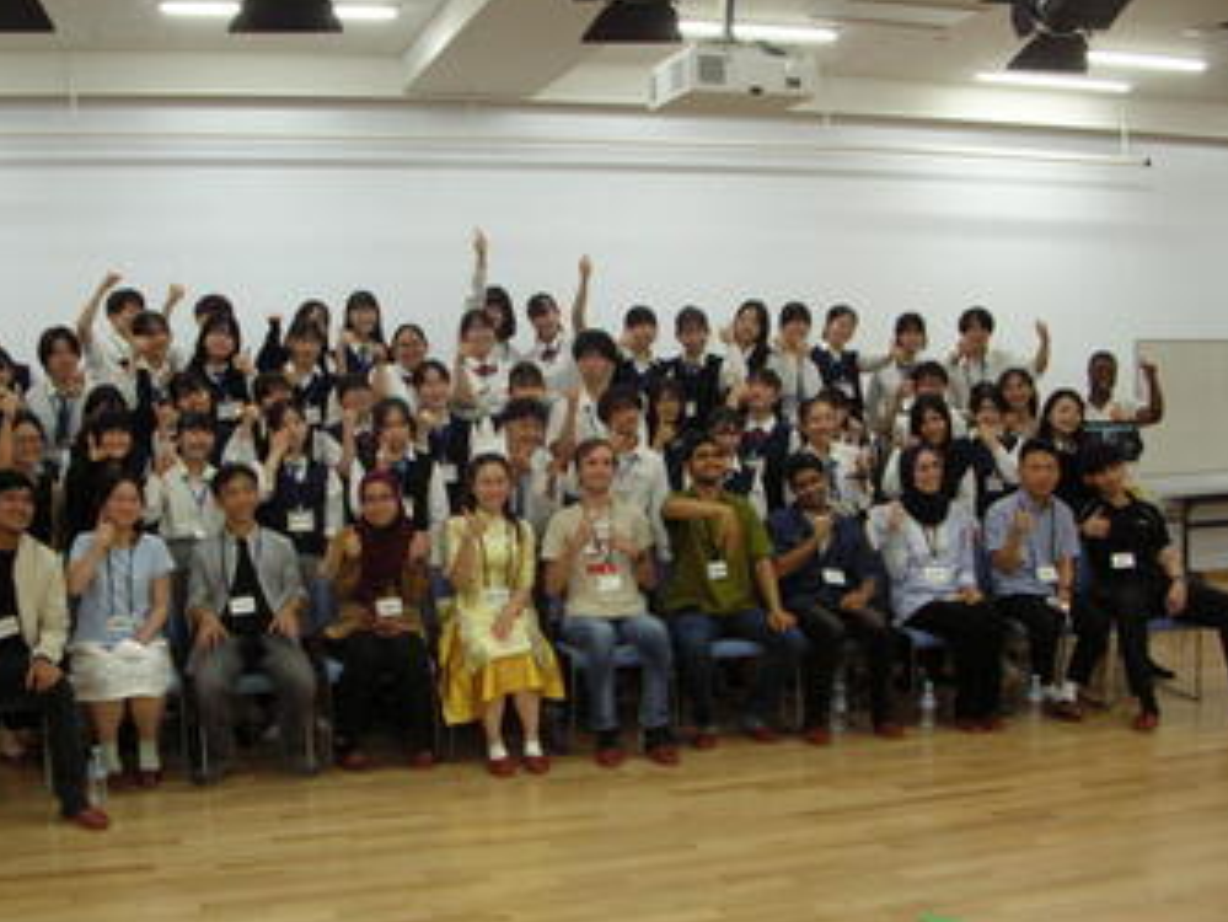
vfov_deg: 34.3
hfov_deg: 44.7
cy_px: 513
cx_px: 549
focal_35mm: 42
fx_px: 1490
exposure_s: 1/96.3
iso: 200
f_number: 2.8
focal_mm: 5.8
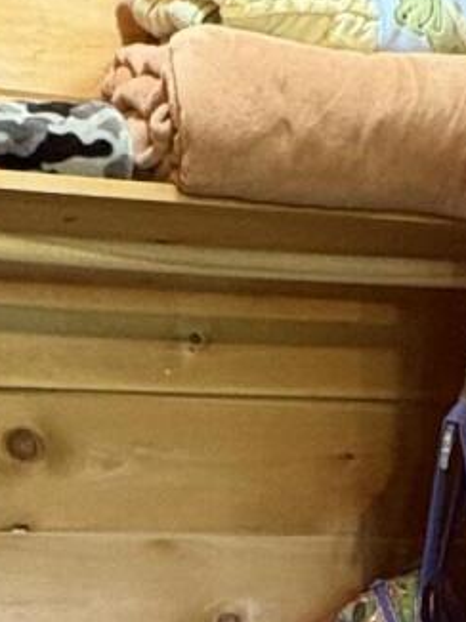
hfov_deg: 17.1
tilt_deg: -5.7
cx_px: 307
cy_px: 796
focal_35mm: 86
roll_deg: +0.9
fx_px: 1546
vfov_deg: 20.8
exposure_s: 1/60
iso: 500
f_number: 2.2
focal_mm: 2.22
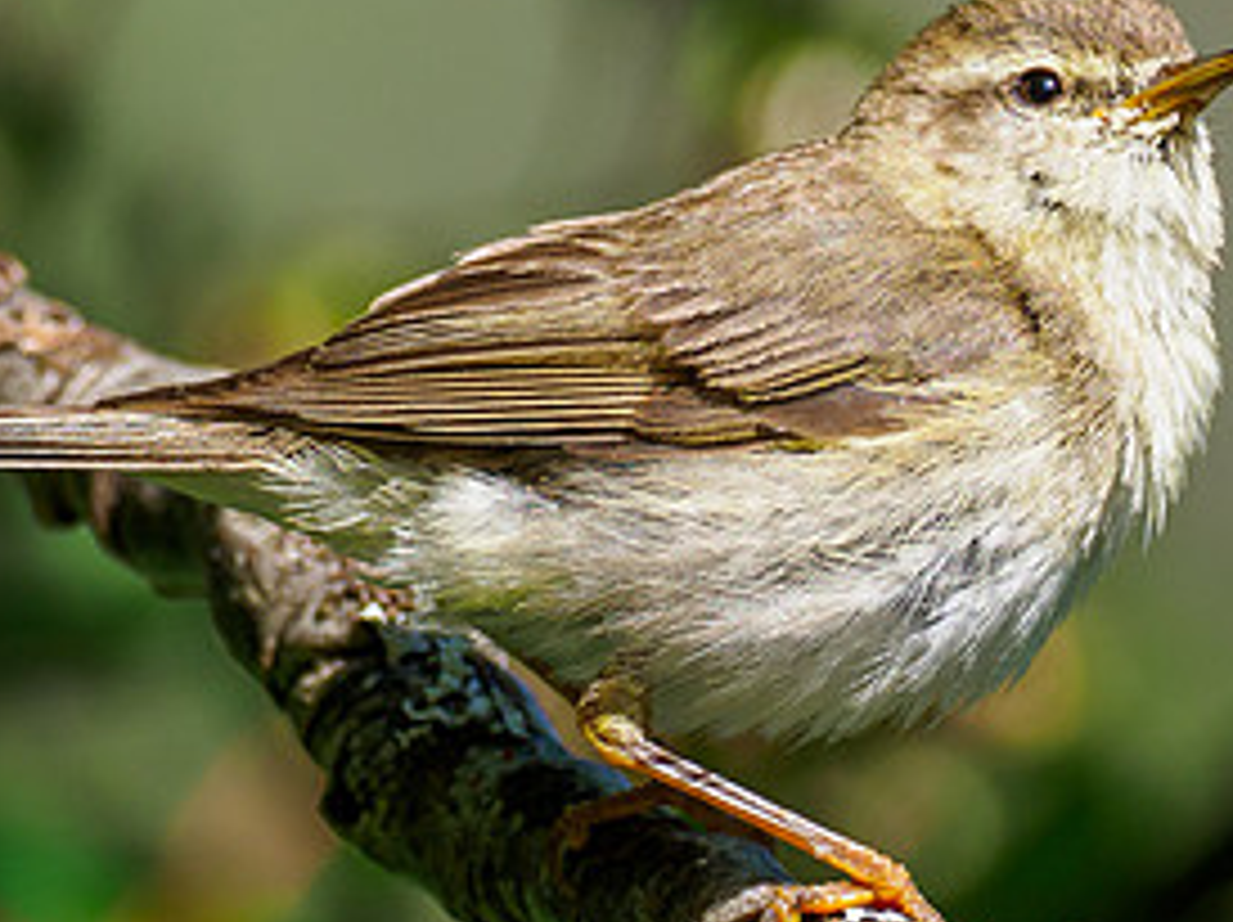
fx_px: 78472
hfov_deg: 0.9
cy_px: 710
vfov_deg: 0.7
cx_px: 1161
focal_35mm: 2205
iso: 200
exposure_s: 1/640
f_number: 4
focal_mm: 300
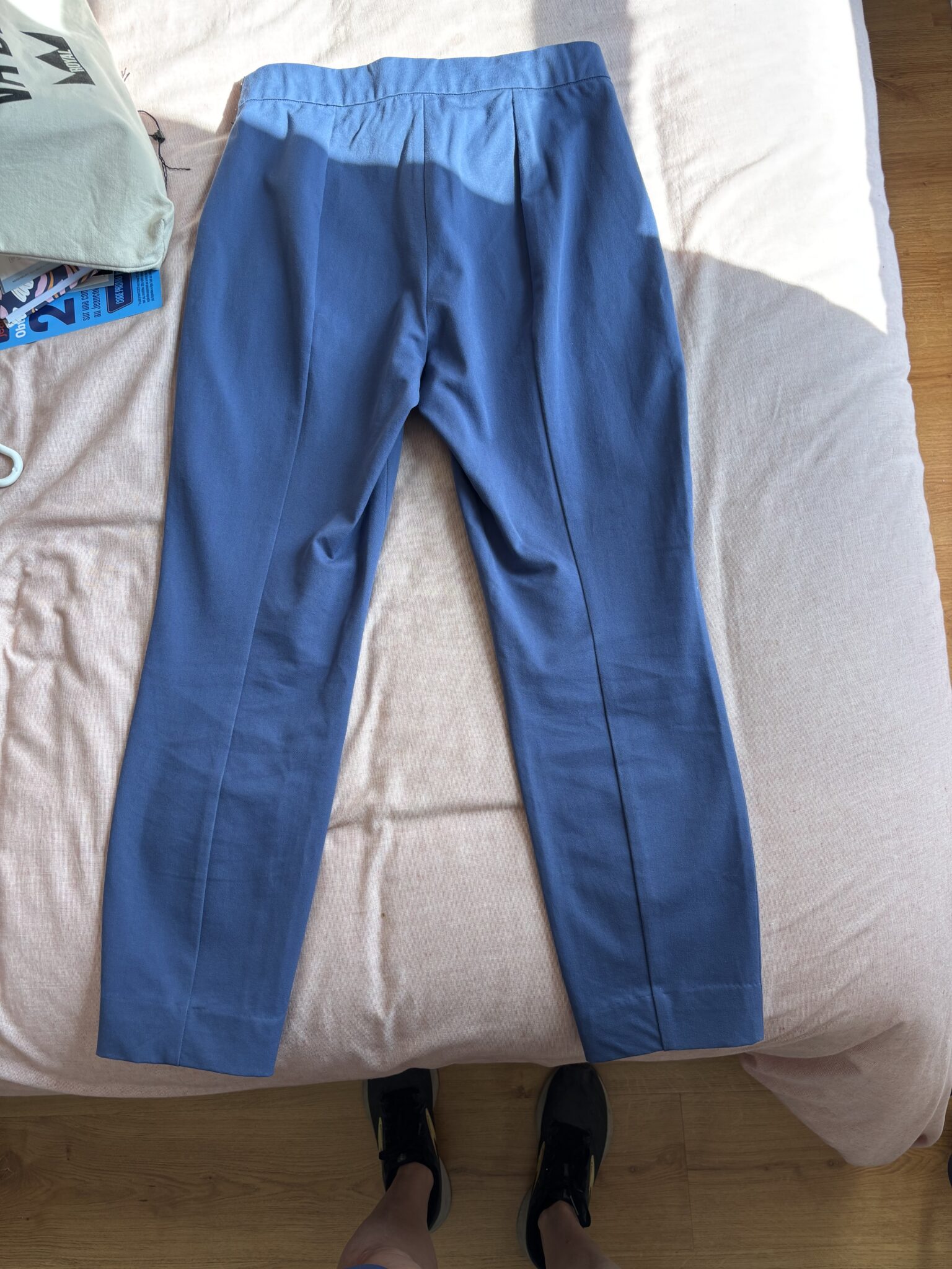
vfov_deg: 67.3
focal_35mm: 26
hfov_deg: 53.1
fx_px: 953
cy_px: 634
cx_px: 476
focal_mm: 5.96
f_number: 1.6
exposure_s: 1/121
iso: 40
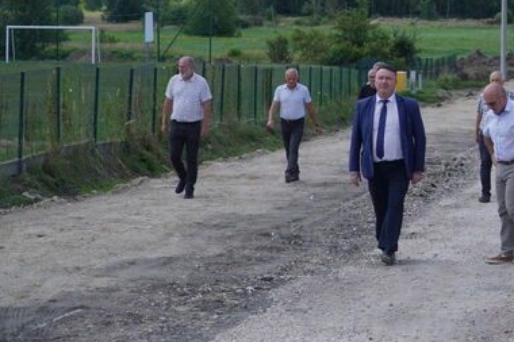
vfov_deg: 11.4
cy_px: 84
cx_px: 486
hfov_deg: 16.8
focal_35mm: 120
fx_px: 1713
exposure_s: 1/500
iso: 100
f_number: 4.5
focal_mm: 38
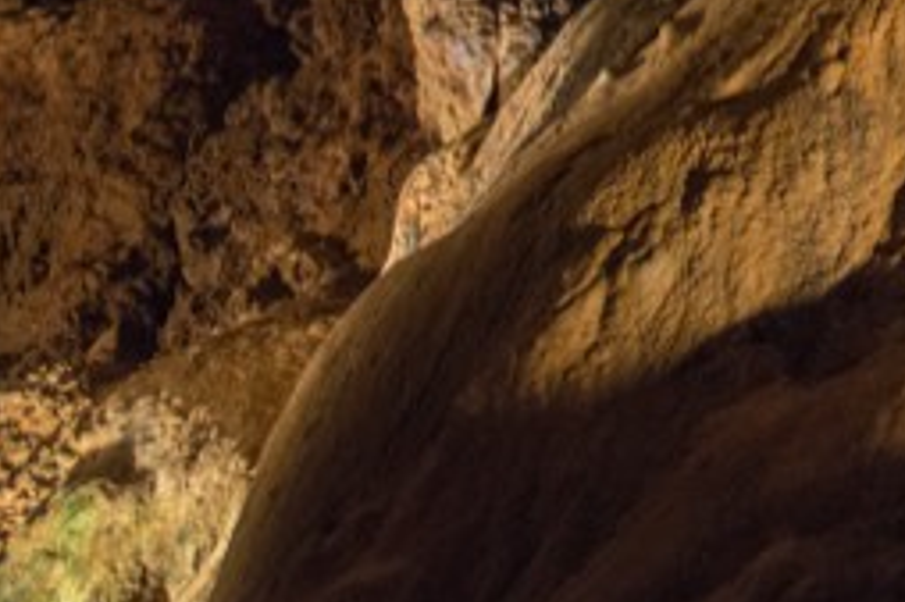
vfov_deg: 15.1
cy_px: -232
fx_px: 2135
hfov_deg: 20.6
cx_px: 1336
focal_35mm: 85
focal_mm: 24
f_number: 2.8
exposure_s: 1/30
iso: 3200
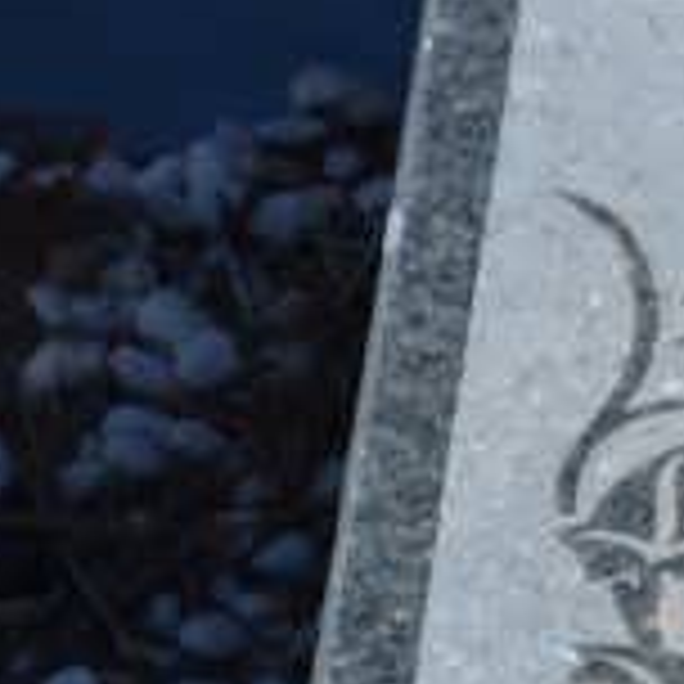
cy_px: 486
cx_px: 2088
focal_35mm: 554
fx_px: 12393
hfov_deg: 3.1
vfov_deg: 3.2
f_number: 5.6
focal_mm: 55
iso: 140
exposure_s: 1/125
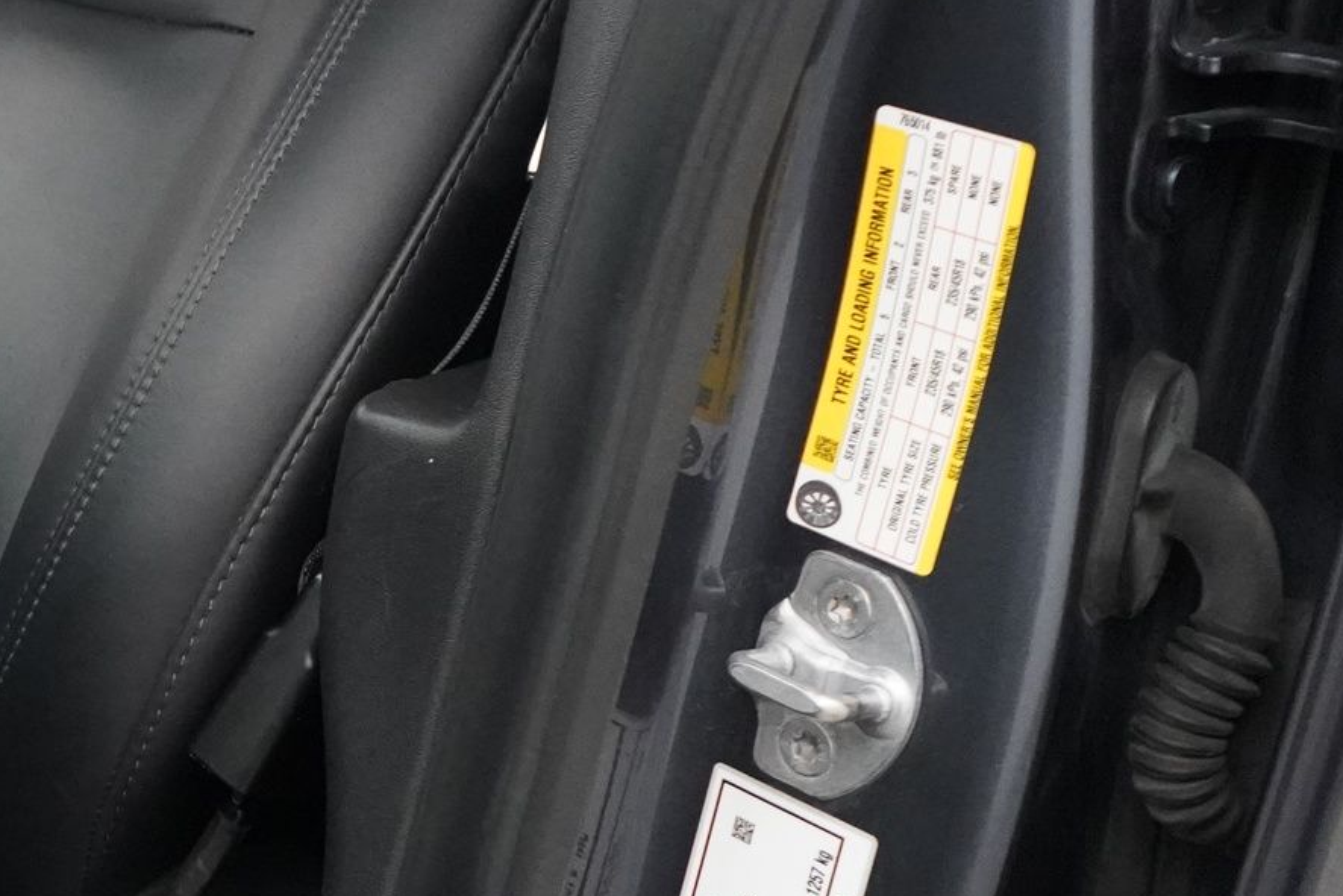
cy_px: 45
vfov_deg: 17.0
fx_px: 2947
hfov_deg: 22.4
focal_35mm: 79
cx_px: -500
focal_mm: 28
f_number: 3.5
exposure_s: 1/160
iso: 8000
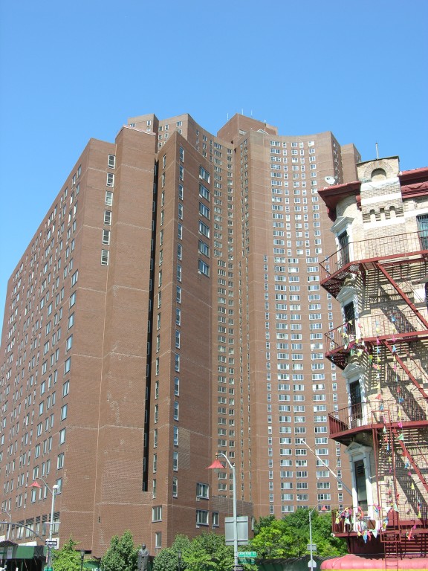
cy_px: 286
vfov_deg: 44.8
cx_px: 214
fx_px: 692
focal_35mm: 42
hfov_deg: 34.3
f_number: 5.2
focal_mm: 10.7
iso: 50
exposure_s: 1/160
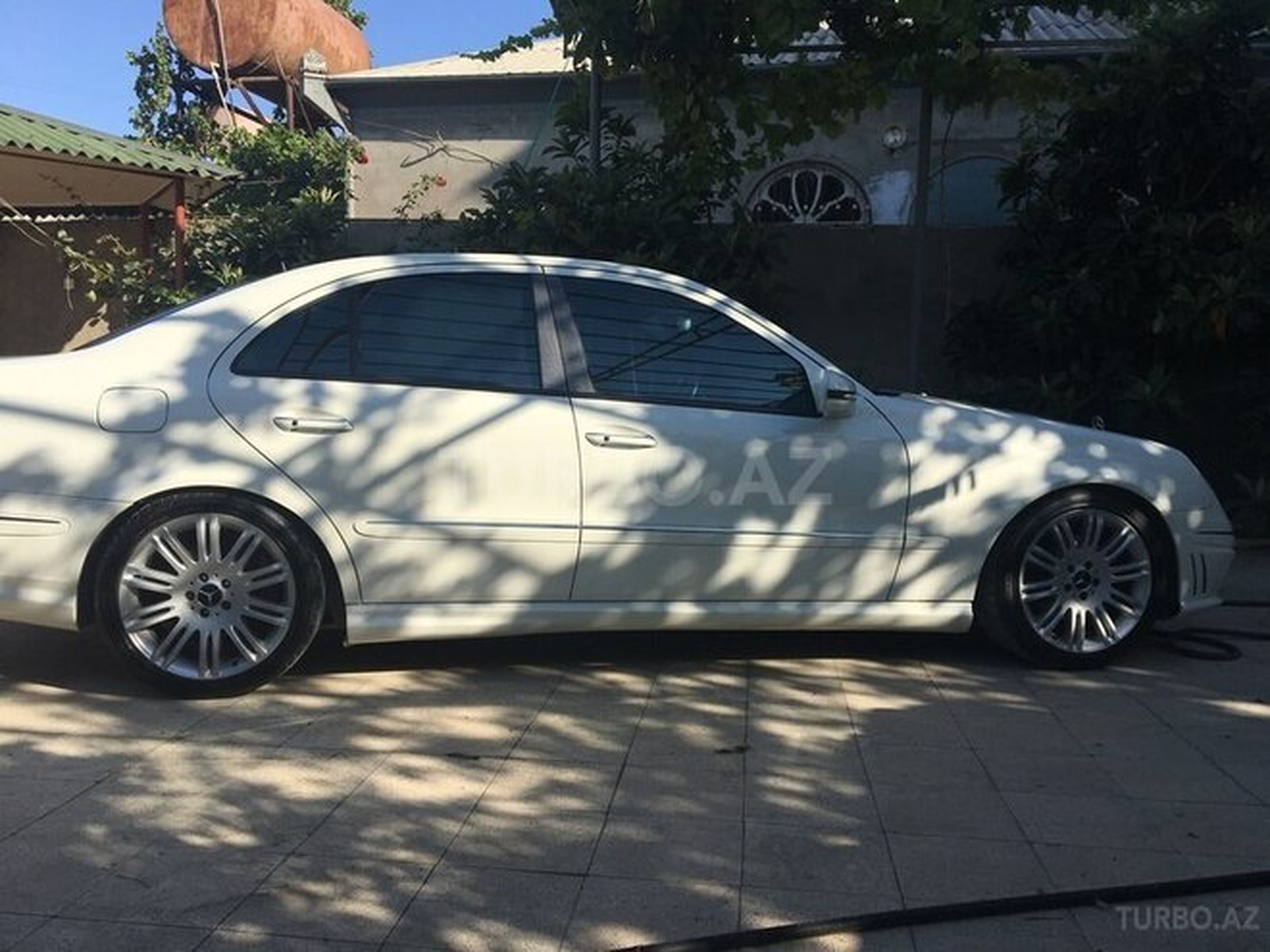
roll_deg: -1.4
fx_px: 1064
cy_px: 476
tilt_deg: -4.9
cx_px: 635
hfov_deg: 61.7
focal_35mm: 29
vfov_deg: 48.2
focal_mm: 4.15
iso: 25
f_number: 2.2
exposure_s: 1/1832
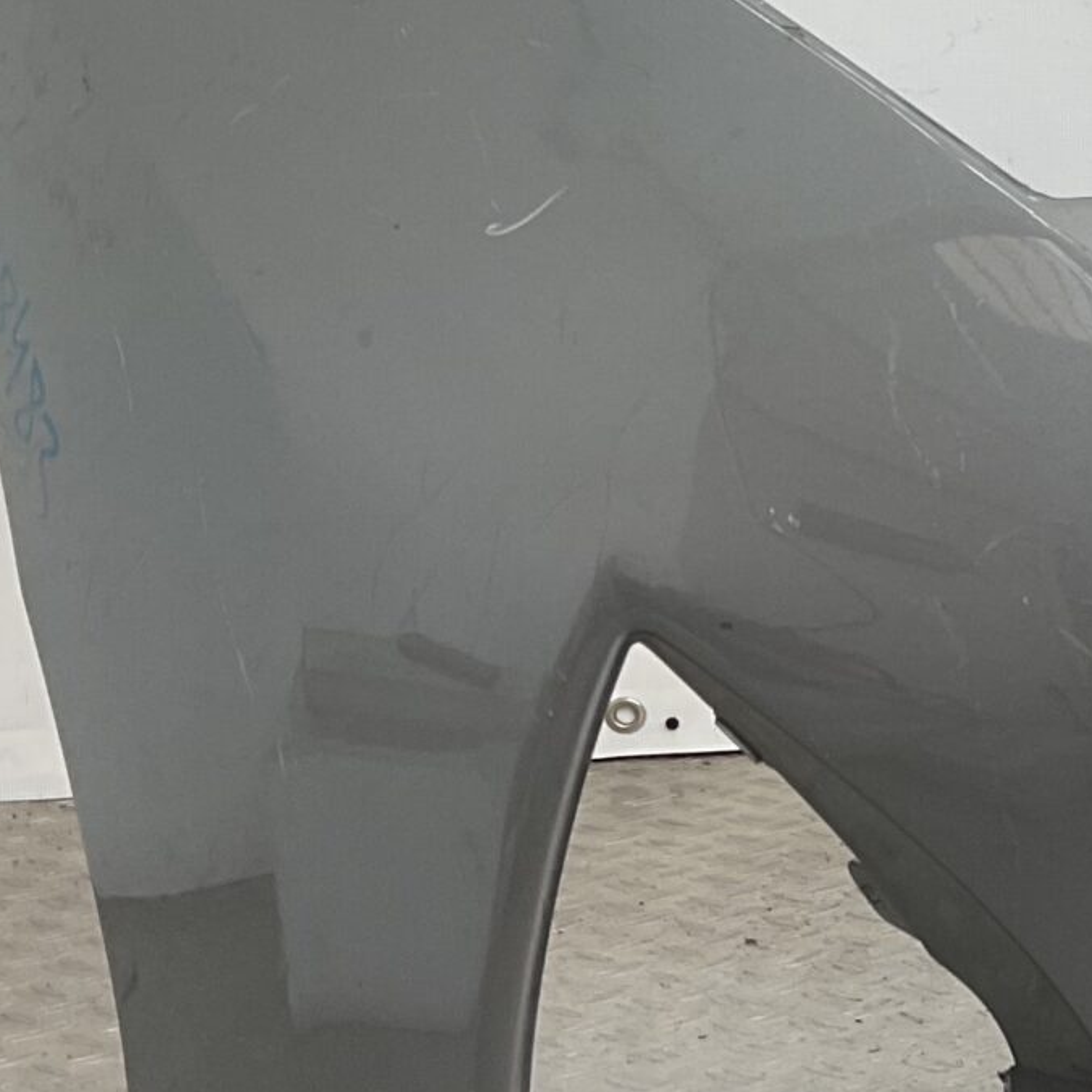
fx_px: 3462
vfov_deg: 17.9
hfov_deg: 15.9
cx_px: 1809
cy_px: 460
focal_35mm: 97
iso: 16
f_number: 1.8
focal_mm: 3
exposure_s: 1/173
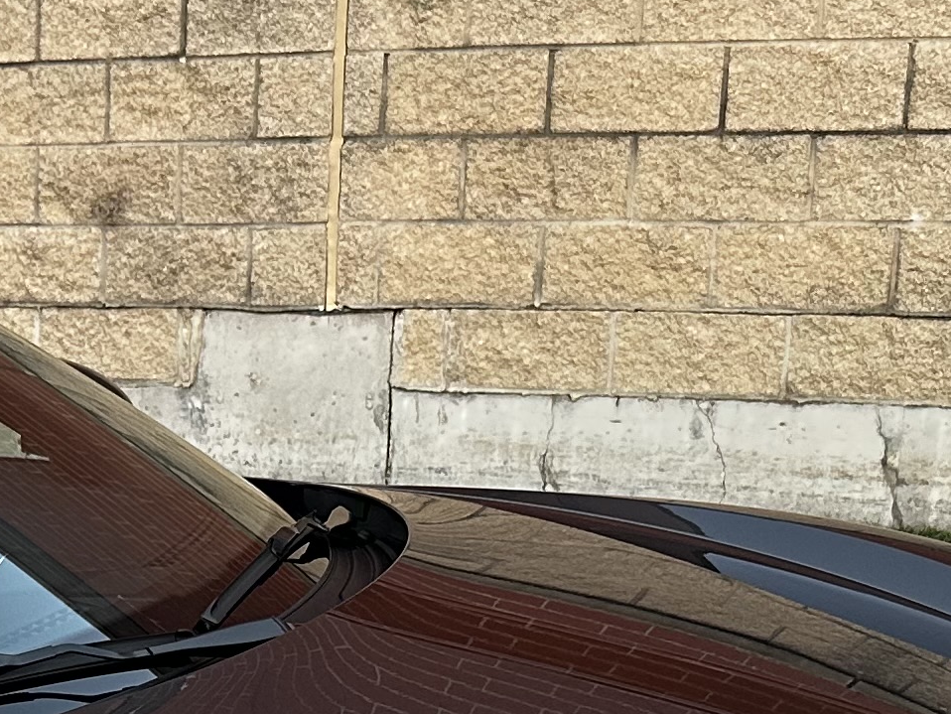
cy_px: 873
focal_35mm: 101
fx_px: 2775
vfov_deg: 14.2
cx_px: -185
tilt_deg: -14.0
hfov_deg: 18.4
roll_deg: +0.9
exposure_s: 1/101
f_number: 1.78
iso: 250
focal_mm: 6.86
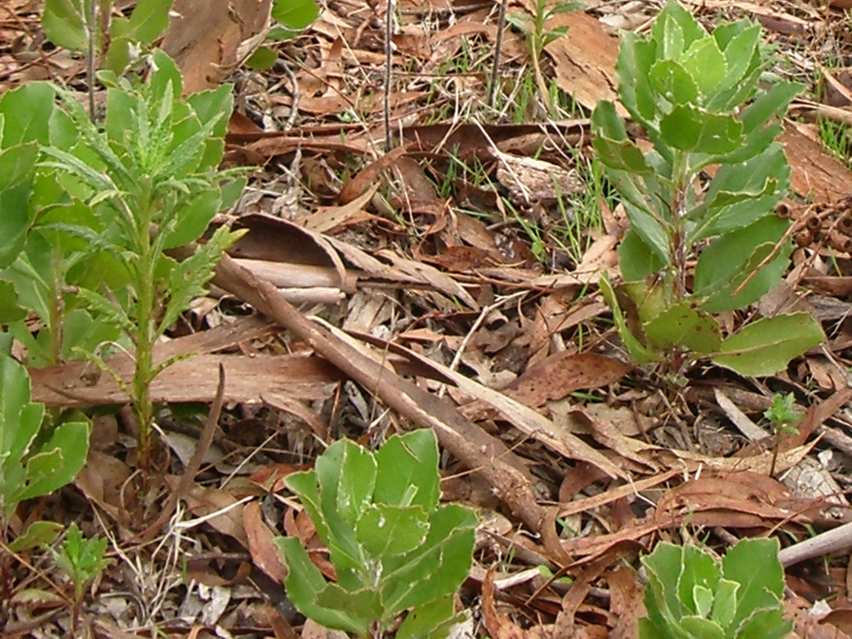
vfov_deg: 14.5
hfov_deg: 19.5
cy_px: -48
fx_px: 2461
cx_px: 613
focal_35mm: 100
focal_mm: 5.8
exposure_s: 1/100
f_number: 2.6
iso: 80
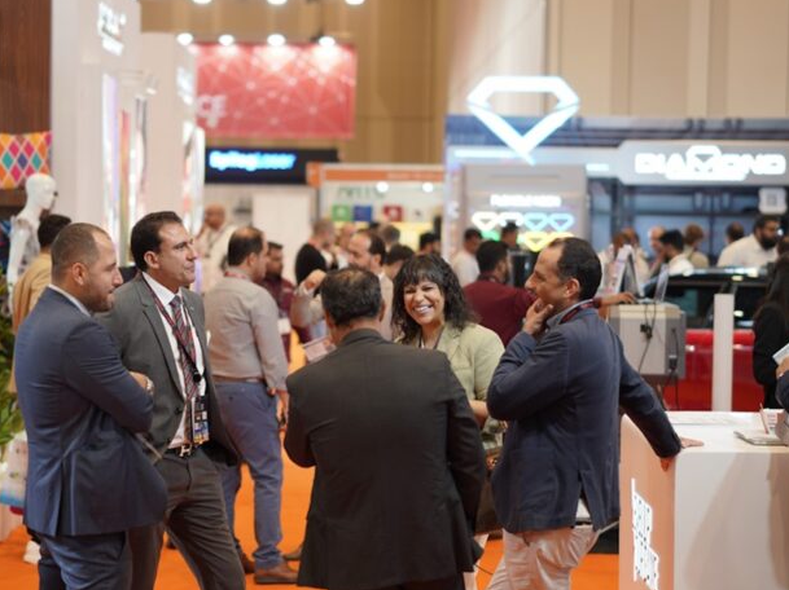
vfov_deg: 16.2
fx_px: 2073
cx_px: 308
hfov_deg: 21.5
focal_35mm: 91
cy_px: 304
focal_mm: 50
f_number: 1.4
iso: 160
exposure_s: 1/160
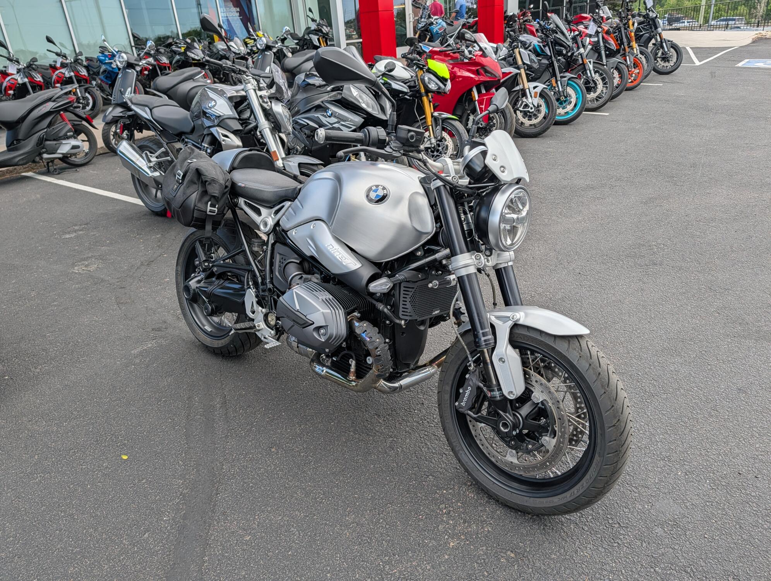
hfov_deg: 71.5
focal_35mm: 24
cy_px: 290
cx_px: 386
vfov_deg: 56.9
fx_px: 535
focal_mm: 6.9
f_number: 1.68
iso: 21
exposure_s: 1/897
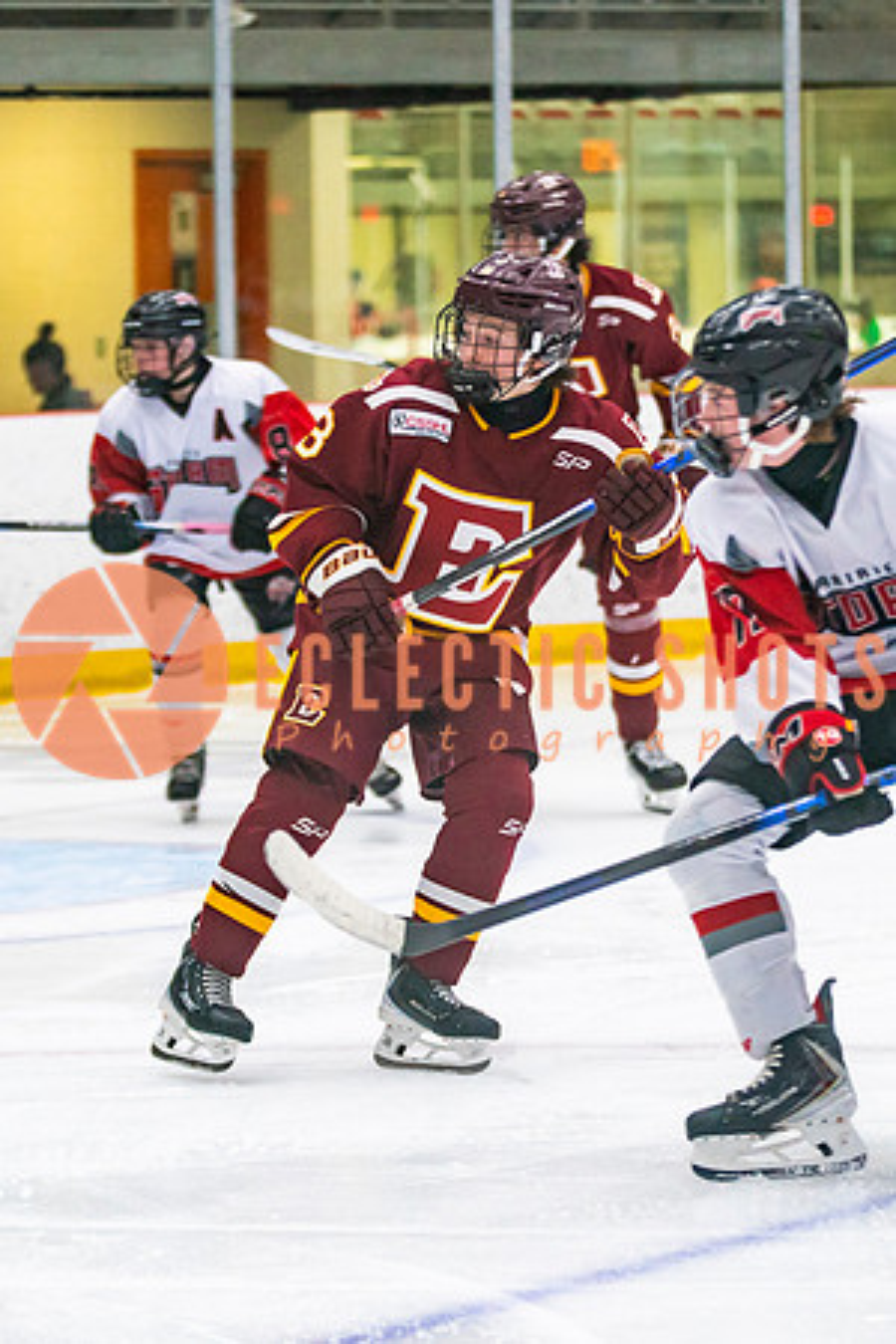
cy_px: 608
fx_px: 6809
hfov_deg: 7.5
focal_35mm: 182
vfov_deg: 11.3
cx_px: 532
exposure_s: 1/640
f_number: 2.8
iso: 2500
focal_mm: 100
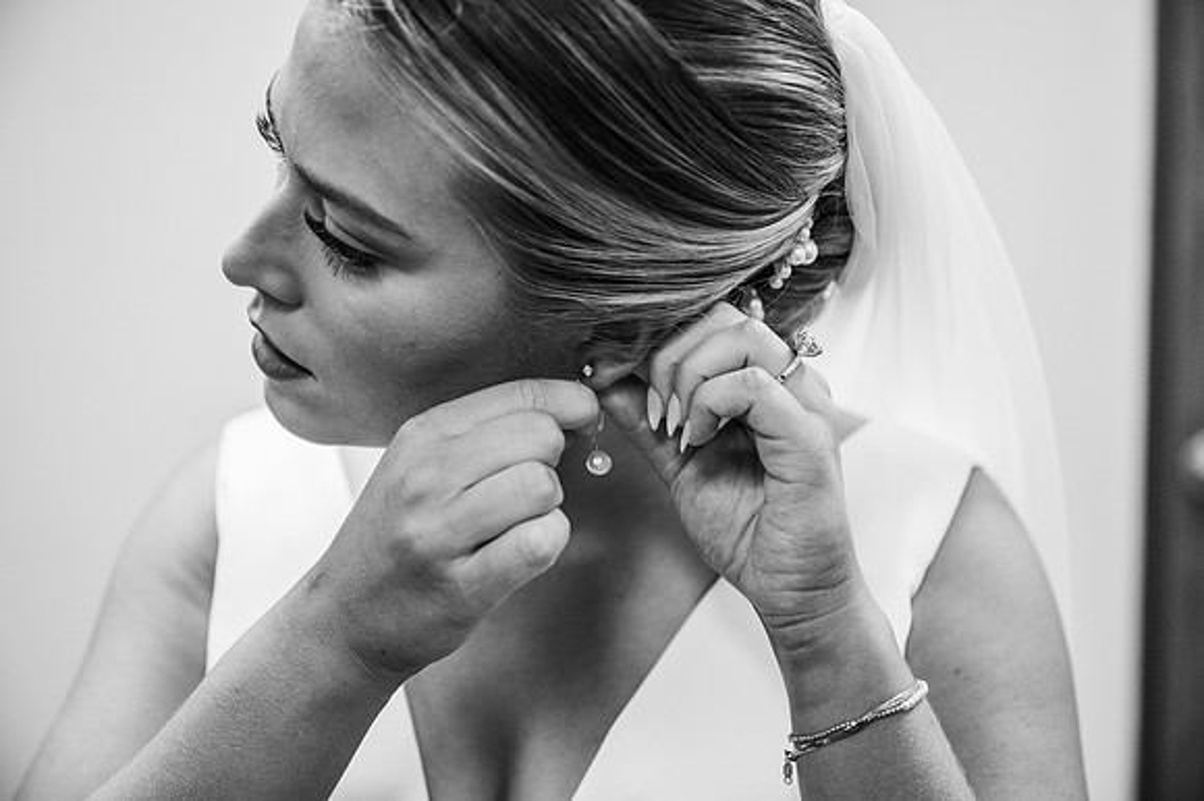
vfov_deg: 27.5
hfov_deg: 40.4
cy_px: 400
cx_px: 602
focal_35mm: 49
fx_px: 1638
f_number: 3.2
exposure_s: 1/320
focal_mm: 49
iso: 2000
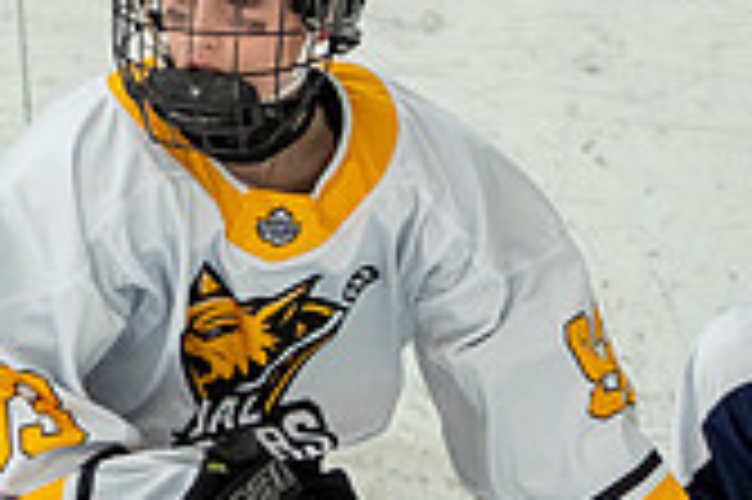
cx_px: -13
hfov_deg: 3.3
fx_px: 13063
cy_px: 575
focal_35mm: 626
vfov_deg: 2.2
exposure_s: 1/1600
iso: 800
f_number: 3.5
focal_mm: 89
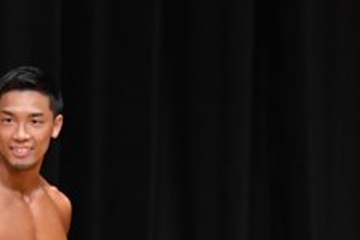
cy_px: 359
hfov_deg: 2.3
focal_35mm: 883
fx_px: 8823
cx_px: 108
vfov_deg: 1.6
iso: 4000
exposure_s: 1/400
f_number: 5.6
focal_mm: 170
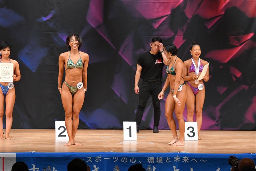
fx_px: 1436
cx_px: 128
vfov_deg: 6.8
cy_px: 86
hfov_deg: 10.2
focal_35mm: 202
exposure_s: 1/400
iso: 5600
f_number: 5.6
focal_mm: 135
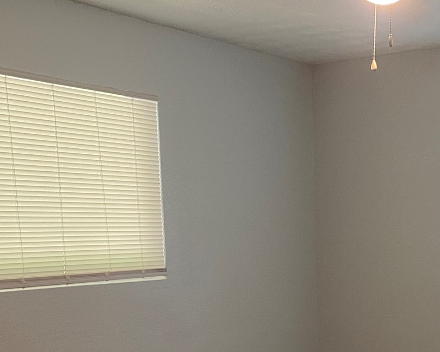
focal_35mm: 60
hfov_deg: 30.4
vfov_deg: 24.1
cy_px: 362
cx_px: 376
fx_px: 782
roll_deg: +0.3
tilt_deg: -9.2
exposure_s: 1/60
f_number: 1.8
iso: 125
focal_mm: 4.25
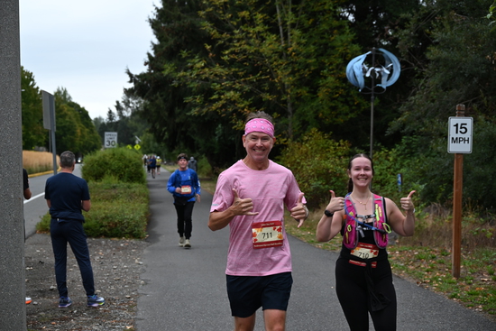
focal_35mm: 70
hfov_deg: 28.8
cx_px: 248
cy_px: 166
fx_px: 965
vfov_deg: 19.5
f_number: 6
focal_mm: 70
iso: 400
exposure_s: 1/160
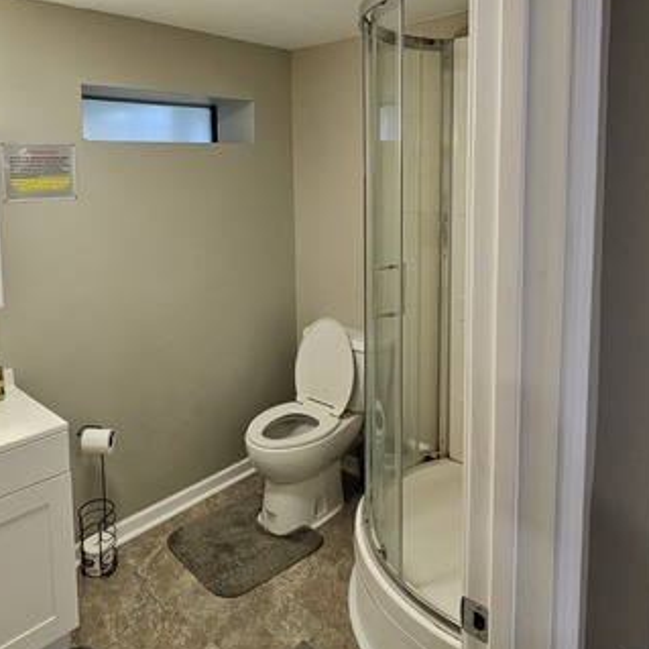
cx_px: 266
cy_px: 226
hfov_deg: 64.5
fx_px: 509
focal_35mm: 24
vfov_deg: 63.7
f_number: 2.2
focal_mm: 2.2
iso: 160
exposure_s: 1/60
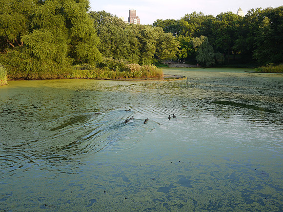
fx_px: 327
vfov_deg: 36.0
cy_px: 106
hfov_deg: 46.8
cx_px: 142
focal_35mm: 40
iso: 100
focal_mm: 20
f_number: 5.6
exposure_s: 1/125
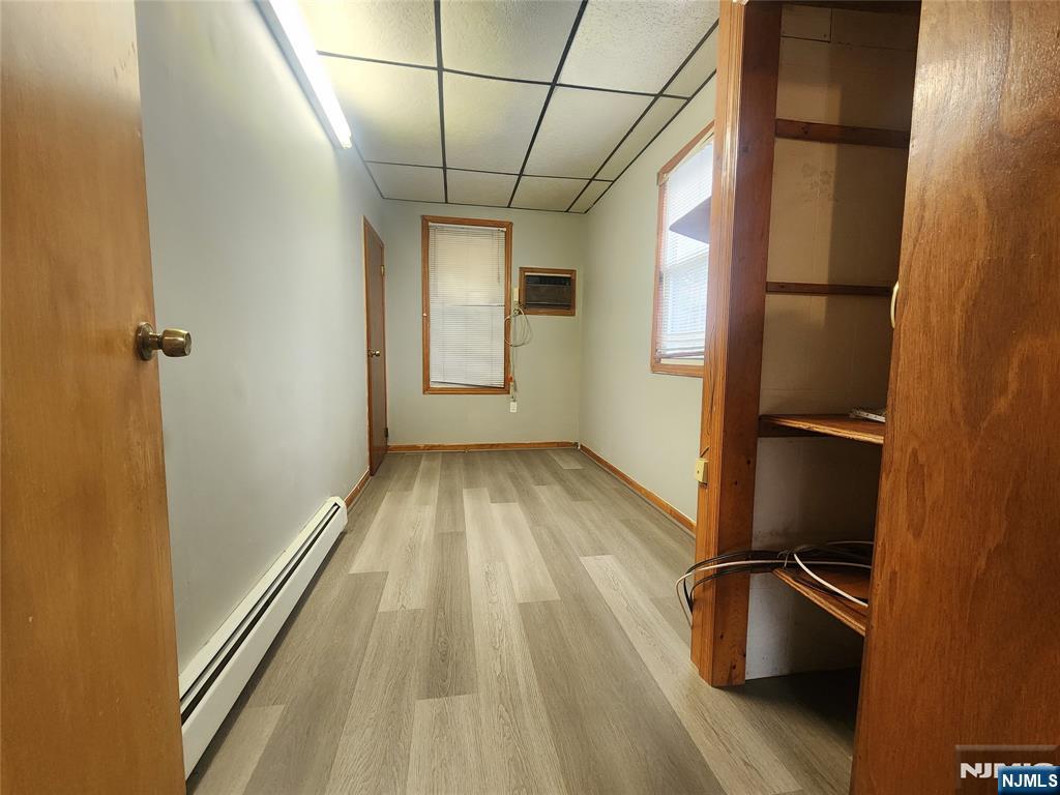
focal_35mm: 13
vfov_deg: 89.9
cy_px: 398
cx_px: 530
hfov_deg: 106.2
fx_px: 398
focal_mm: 2.2
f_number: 2.2
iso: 320
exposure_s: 1/40
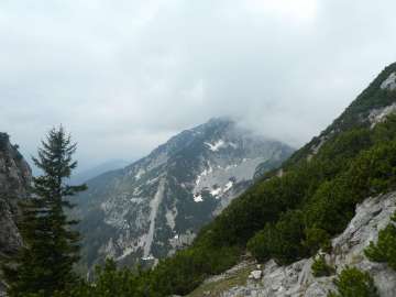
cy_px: 148
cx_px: 198
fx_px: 275
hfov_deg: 71.6
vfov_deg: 56.8
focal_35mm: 24
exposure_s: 1/800
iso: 80
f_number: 3.3
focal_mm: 4.3
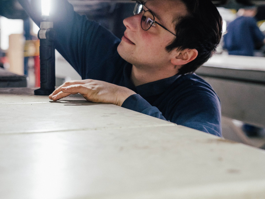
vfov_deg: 18.4
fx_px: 612
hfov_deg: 24.4
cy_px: 84
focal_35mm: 80
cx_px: 131
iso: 3200
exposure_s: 1/160
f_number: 4
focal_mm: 55
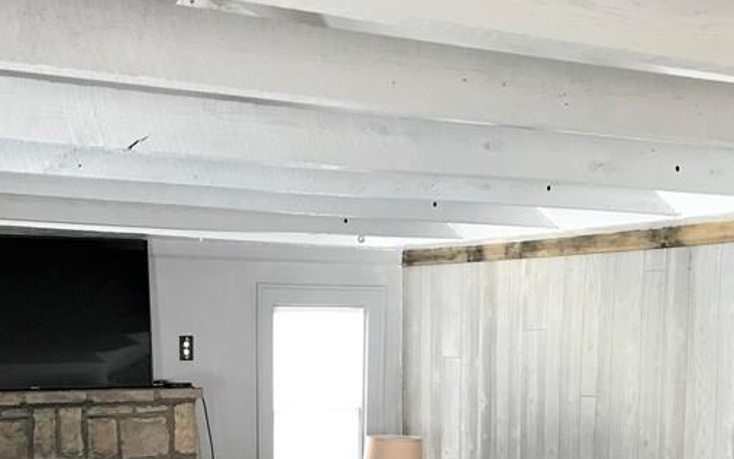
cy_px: 517
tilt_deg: -7.6
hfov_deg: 33.4
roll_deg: -0.2
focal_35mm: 60
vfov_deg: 20.5
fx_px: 1200
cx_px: 200
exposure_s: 1/15
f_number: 1.8
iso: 50
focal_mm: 3.99
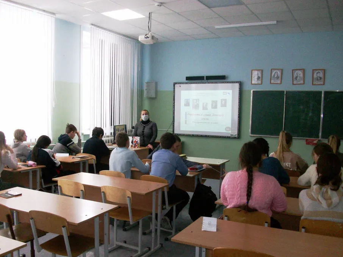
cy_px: 128
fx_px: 337
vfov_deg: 41.8
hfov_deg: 54.0
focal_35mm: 34
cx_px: 172
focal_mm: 5.7
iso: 160
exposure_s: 1/60
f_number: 2.8
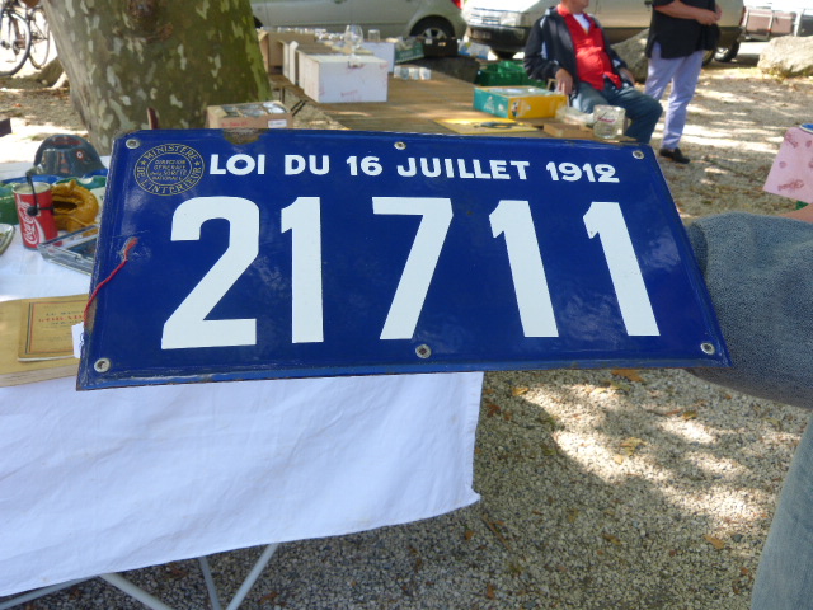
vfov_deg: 44.2
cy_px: 305
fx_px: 752
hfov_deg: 56.8
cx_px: 406
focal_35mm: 32
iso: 100
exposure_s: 1/125
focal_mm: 5.6
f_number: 4
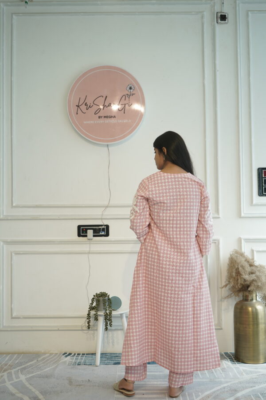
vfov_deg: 49.6
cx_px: 133
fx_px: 432
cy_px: 200
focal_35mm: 39
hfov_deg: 34.2
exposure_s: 1/100
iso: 160
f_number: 5.6
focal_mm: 39
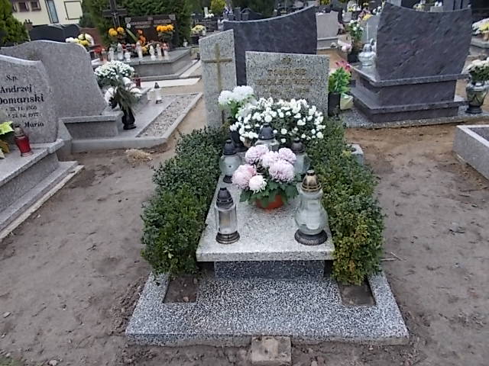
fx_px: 367
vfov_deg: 53.1
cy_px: 183
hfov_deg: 67.3
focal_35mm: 26
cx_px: 244
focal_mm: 4.6
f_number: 3.2
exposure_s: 1/30
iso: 80
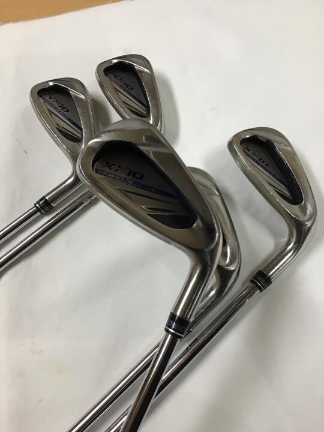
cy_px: 216
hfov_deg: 45.4
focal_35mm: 31
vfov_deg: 58.4
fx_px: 387
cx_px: 162
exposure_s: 1/30
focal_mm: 3.3
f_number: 2.4
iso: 64
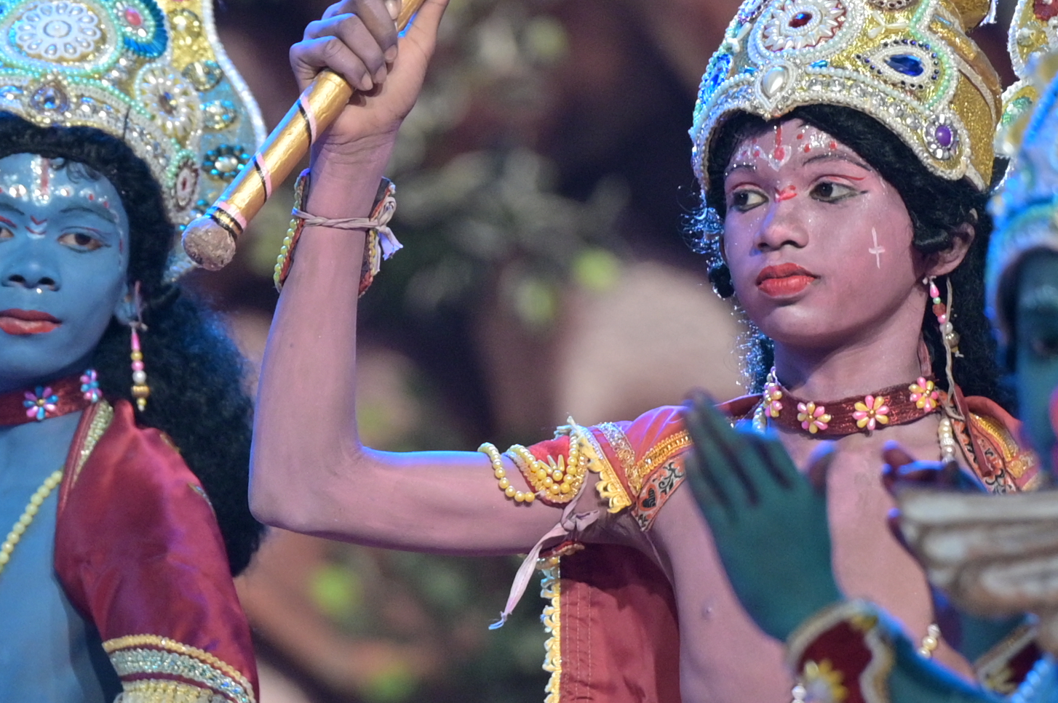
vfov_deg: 1.6
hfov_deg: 2.5
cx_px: 382
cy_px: 564
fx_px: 24432
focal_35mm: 832
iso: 800
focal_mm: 200
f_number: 2.8
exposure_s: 1/400
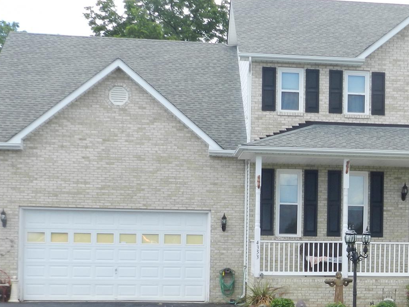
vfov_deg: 19.5
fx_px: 886
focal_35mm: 75
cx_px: 335
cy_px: 229
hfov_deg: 25.5
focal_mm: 6.7
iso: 160
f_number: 4
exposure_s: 1/400
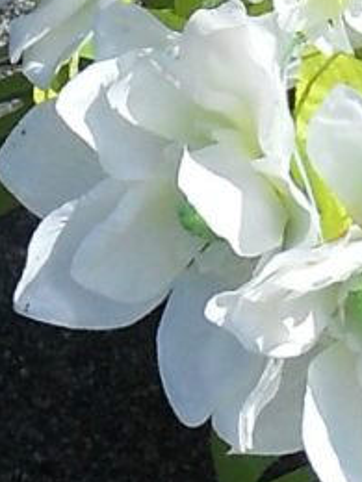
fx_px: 4267
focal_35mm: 306
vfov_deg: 6.5
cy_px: -7
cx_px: 206
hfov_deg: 4.9
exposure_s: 1/320
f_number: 5.5
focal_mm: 6.72
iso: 80
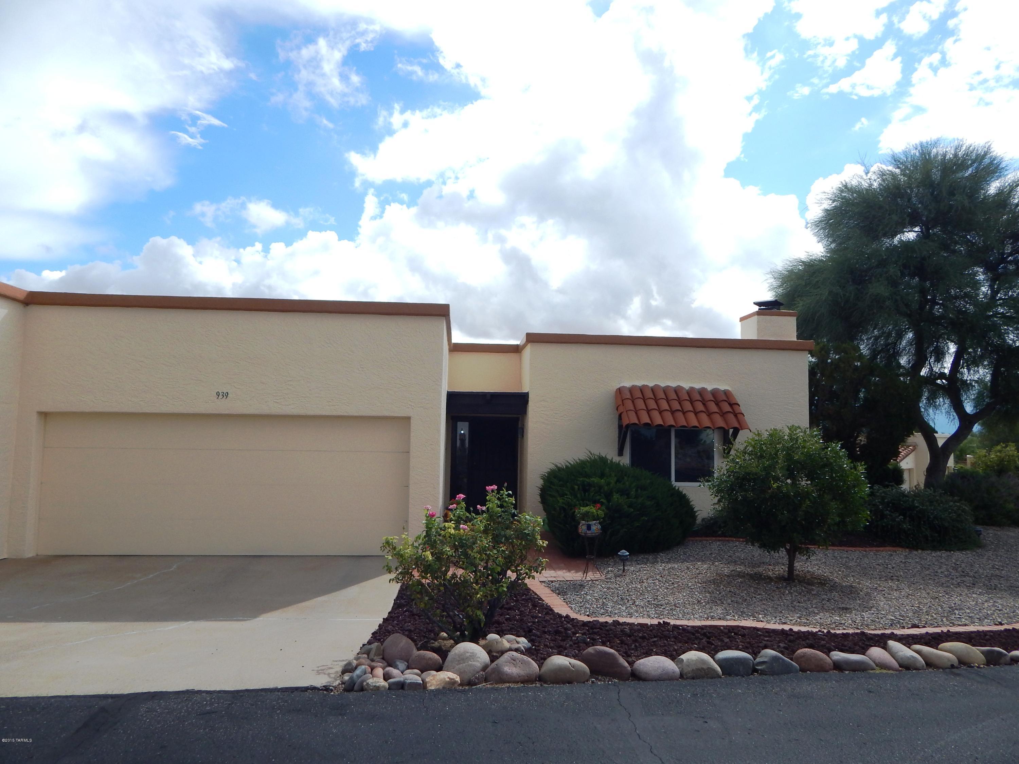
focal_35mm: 22
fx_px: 648
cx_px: 510
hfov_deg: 76.4
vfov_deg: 61.1
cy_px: 382
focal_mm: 4
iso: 125
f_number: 6
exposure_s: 1/500
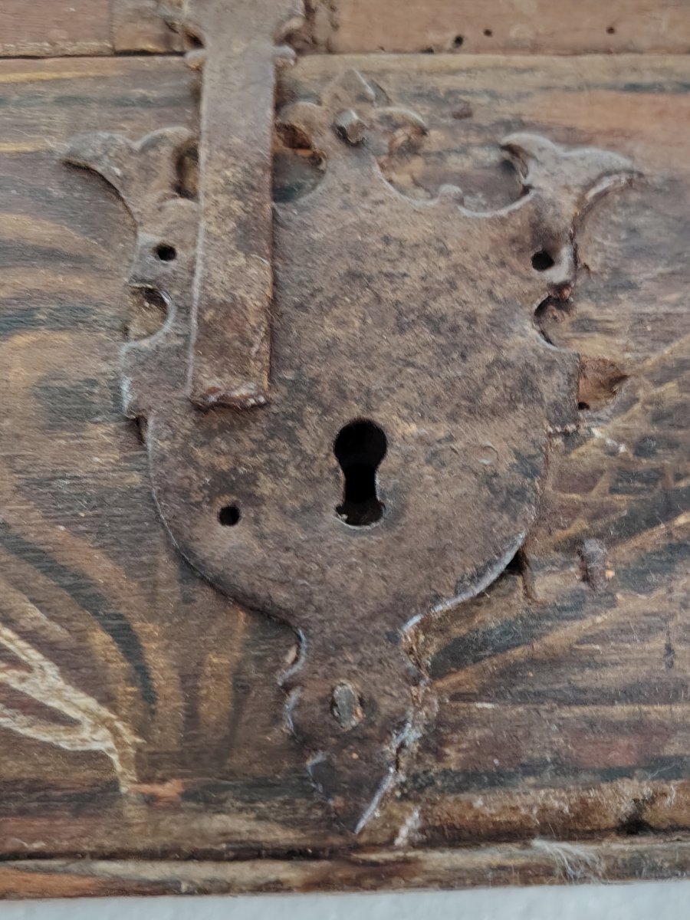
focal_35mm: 38
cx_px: 345
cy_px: 460
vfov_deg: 49.0
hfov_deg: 37.7
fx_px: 1010
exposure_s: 1/25
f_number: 1.75
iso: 2088
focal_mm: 5.25
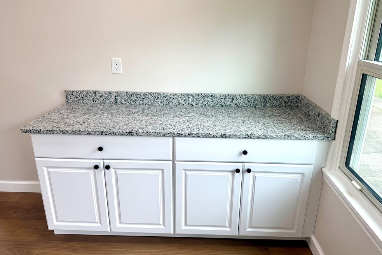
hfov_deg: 69.4
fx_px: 276
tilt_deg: -17.9
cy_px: 122
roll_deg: -0.6
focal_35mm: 26
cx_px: 197
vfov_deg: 49.5
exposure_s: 1/121
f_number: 1.78
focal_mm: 6.76
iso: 80
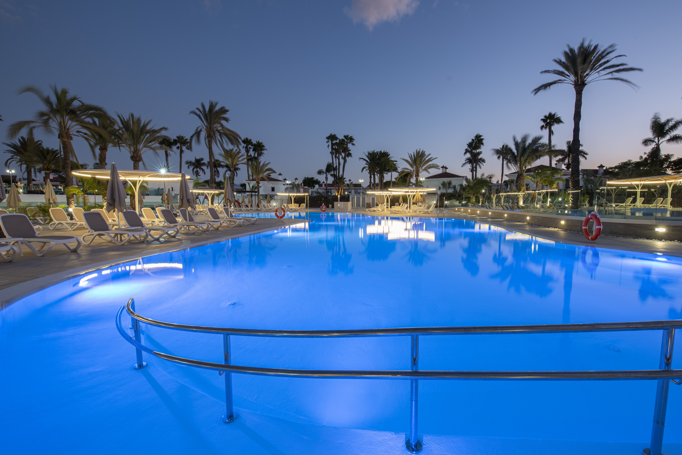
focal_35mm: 15
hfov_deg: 100.4
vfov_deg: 77.4
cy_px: 228
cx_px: 341
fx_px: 284
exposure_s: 2
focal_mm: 15
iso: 100
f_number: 8
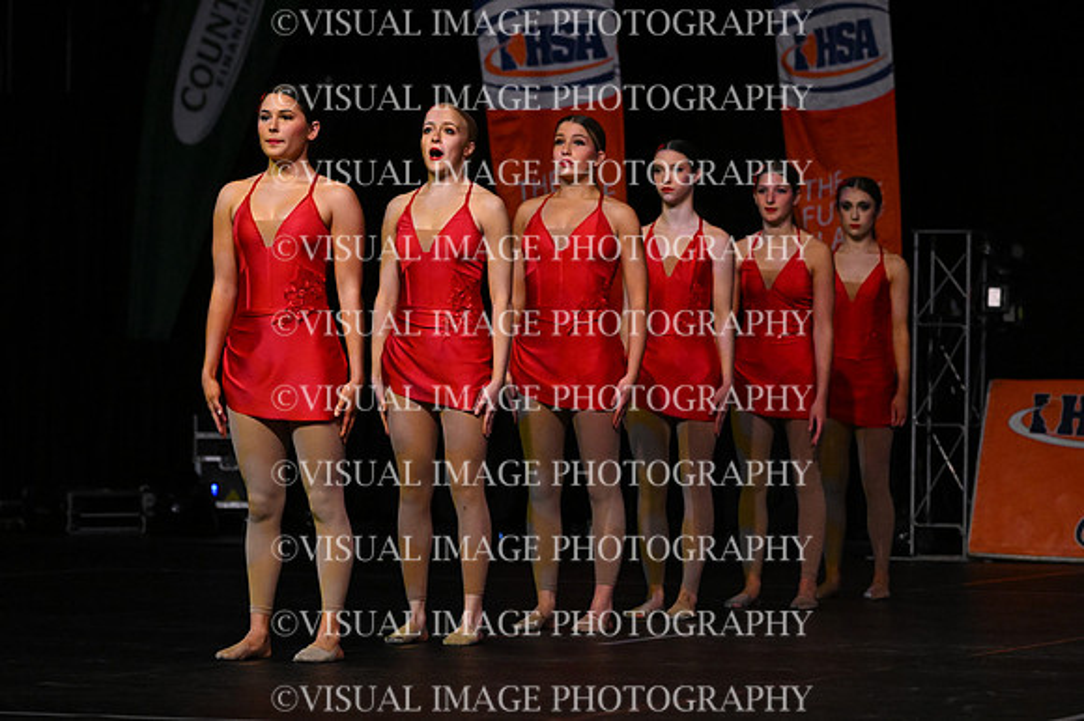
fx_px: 4965
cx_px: 542
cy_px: 360
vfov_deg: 8.3
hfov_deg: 12.5
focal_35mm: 165
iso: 6400
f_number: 4
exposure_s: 1/1000
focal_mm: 110
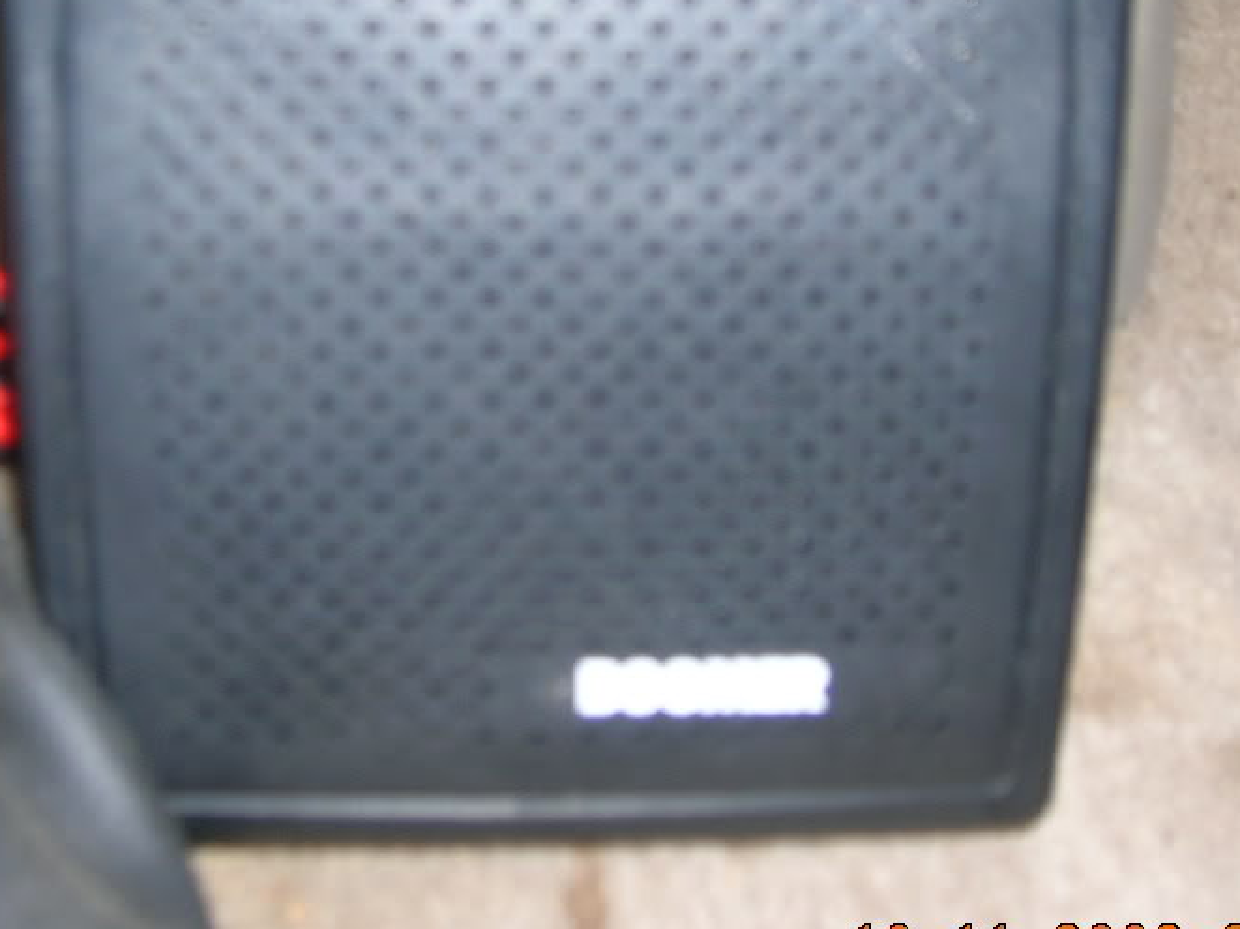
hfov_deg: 29.8
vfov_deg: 22.5
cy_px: 378
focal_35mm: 65
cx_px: 575
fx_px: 2328
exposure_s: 1/60.1
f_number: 3.1
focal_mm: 7
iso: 50
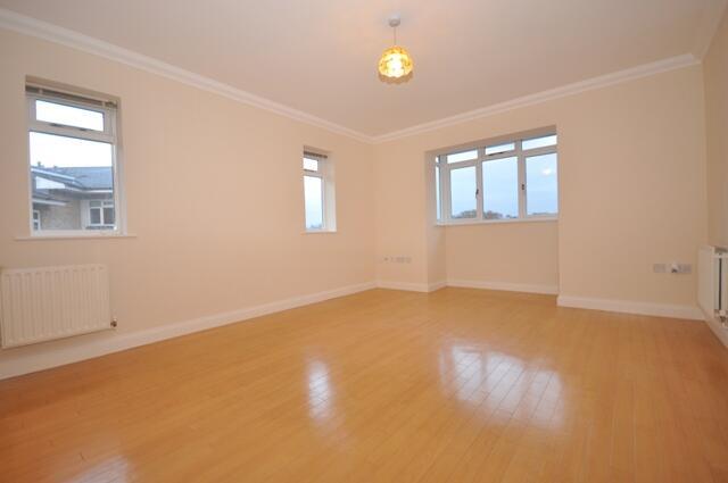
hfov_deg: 100.5
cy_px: 242
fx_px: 303
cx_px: 364
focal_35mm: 15
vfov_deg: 77.2
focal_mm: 10
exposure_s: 1/60
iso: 560
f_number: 4
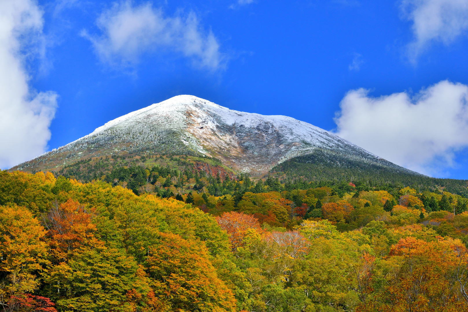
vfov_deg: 11.8
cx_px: 234
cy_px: 156
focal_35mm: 116
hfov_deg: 17.6
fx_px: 1508
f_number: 11
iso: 400
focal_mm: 116
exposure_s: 1/160
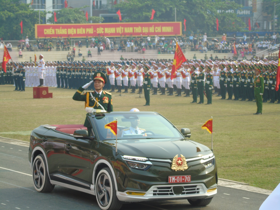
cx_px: 140
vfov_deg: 10.4
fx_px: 1149
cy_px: 105
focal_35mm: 142
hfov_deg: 13.9
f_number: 4.7
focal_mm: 25
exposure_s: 1/200
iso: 80
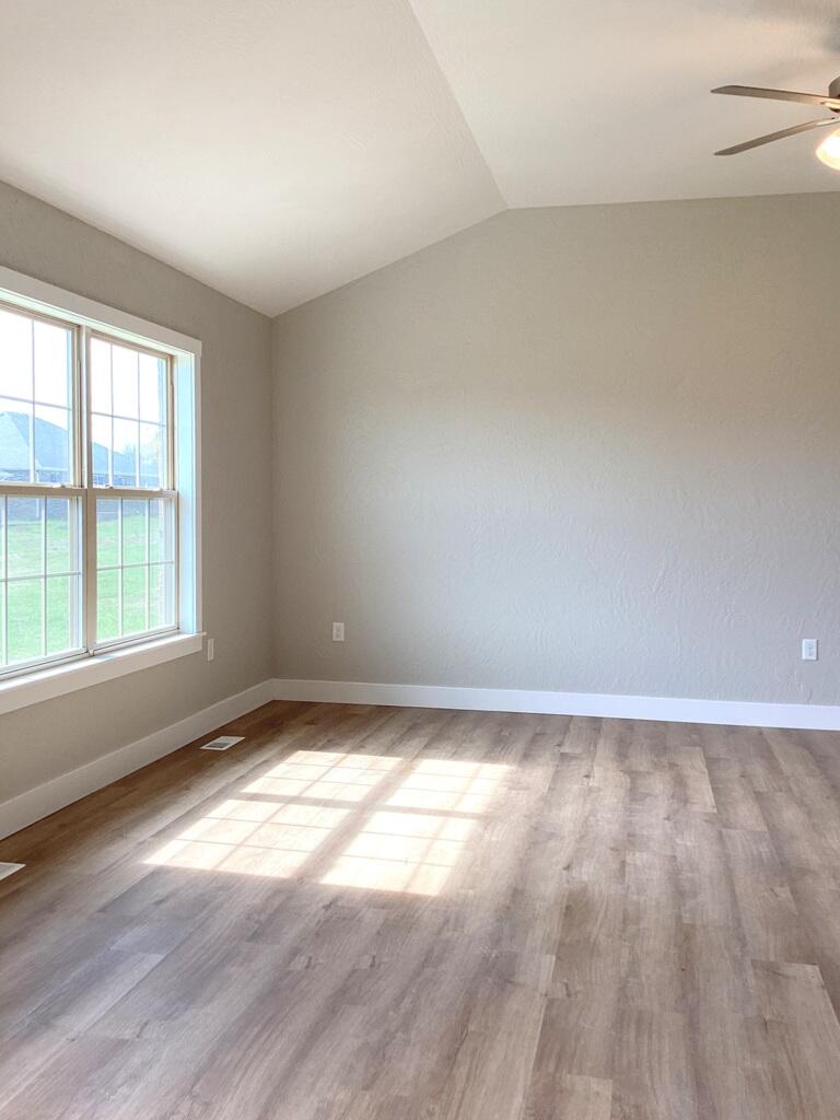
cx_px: 420
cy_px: 560
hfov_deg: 45.4
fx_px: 1003
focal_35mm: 31
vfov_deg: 58.4
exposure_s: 1/120
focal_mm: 3.3
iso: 40
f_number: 2.4
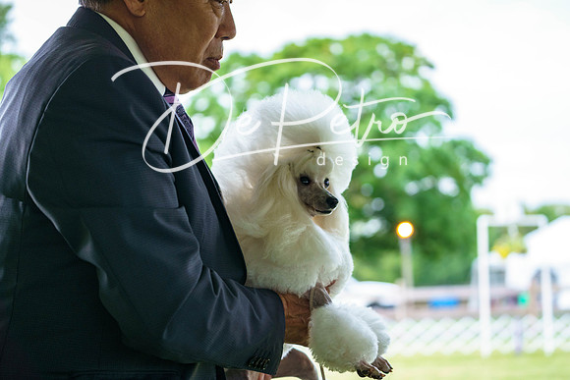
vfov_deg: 19.5
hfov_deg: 28.8
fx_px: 1109
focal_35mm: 70
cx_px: 285
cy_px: 190
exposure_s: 1/500
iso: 1000
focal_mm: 70
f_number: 4
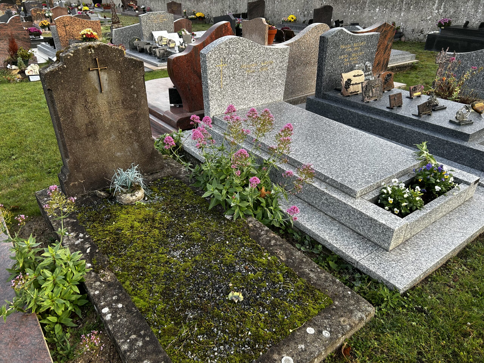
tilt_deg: -29.4
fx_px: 364
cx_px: 242
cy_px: 182
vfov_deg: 53.1
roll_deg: -1.1
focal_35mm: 26
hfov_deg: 67.3
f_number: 1.5
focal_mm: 5.7
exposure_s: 1/121
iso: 32
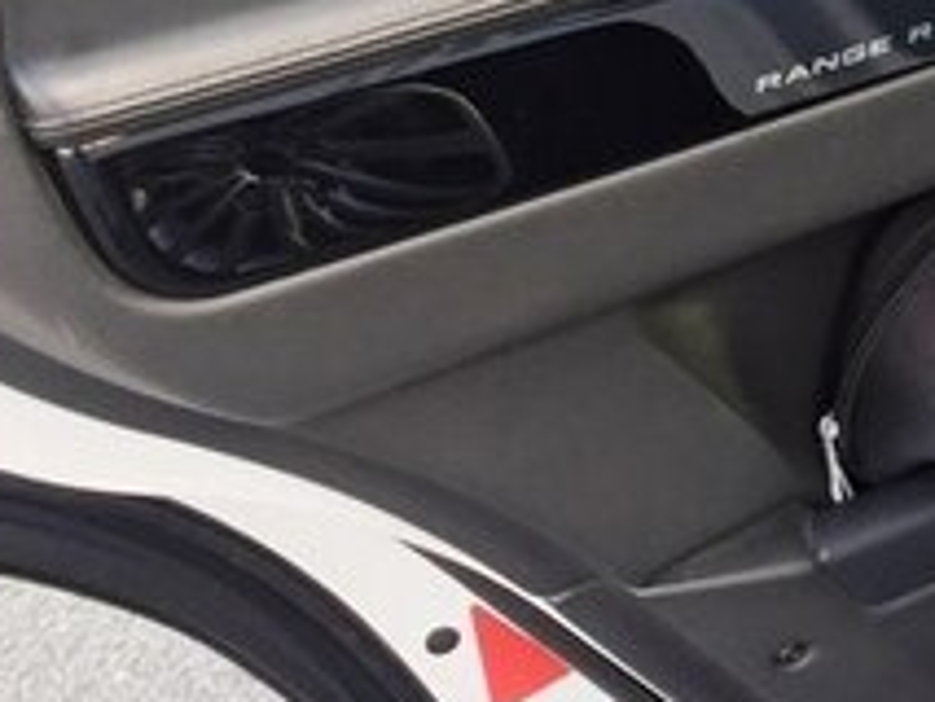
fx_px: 2432
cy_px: -143
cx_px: 821
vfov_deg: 15.8
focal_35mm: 90
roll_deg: +1.4
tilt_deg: -29.9
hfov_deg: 21.3
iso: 40
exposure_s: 1/50
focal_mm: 4.15
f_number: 2.2
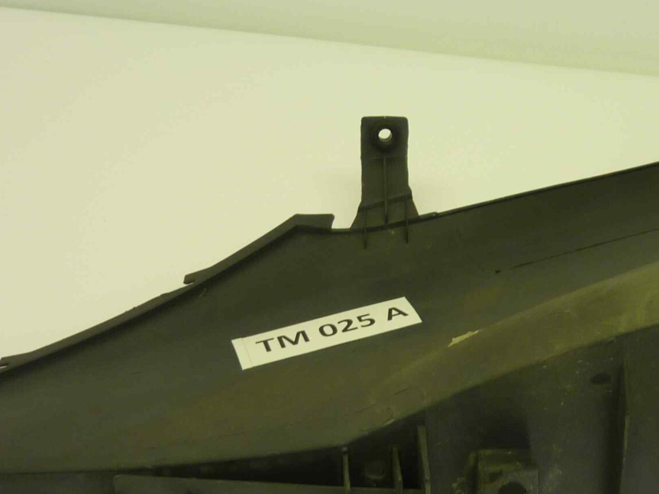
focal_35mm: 56
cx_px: 464
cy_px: 316
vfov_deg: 26.0
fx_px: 1066
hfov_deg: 33.9
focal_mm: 4.1
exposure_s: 1/40
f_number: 3.3
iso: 80
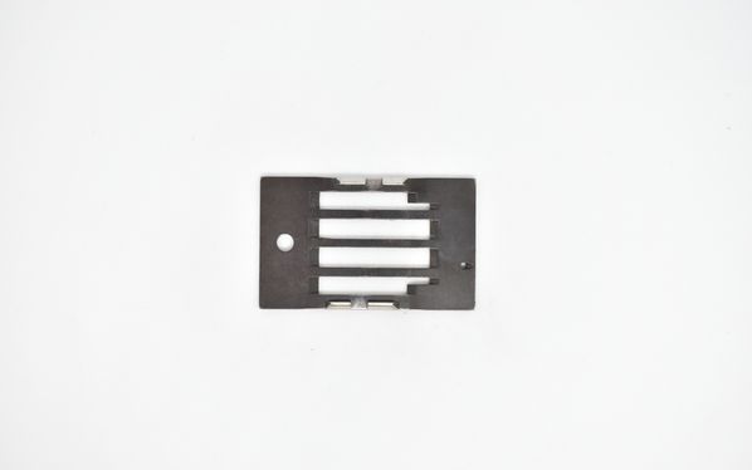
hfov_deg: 44.8
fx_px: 912
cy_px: 241
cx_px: 376
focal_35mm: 45
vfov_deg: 28.9
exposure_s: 1/50
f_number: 5.6
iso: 400
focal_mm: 29
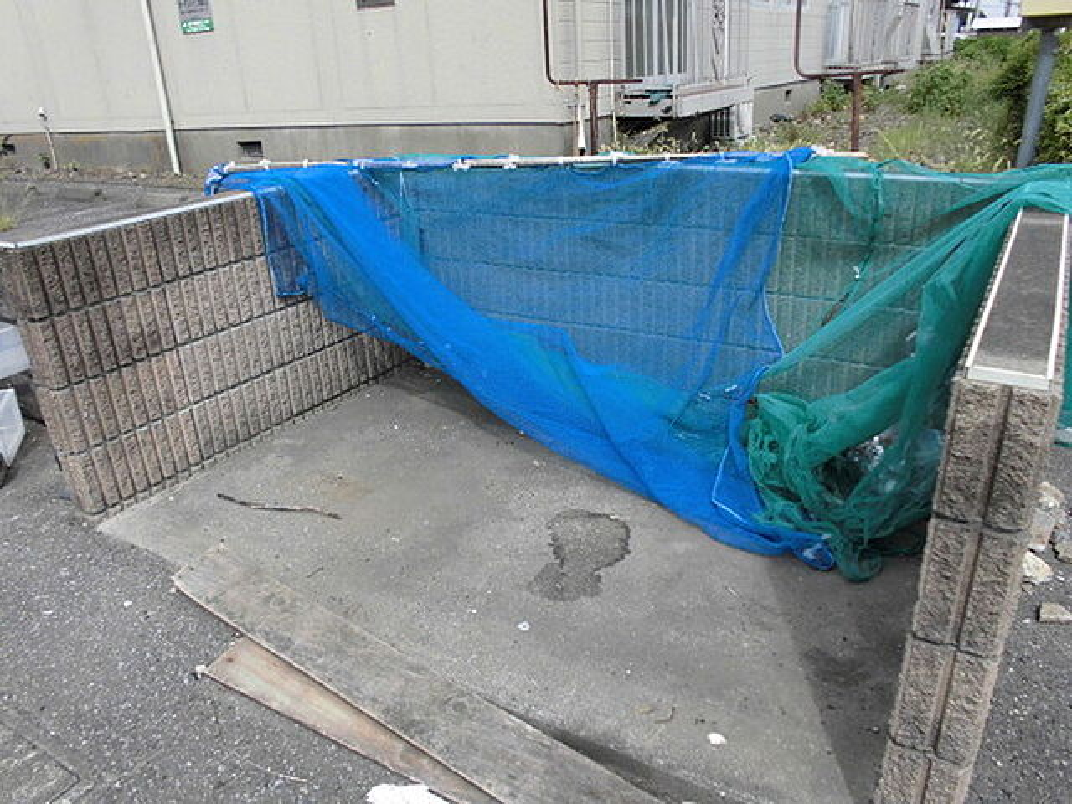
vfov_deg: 53.1
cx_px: 536
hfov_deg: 67.3
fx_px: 805
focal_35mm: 26
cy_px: 402
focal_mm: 4.6
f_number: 3.5
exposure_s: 1/400
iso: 100
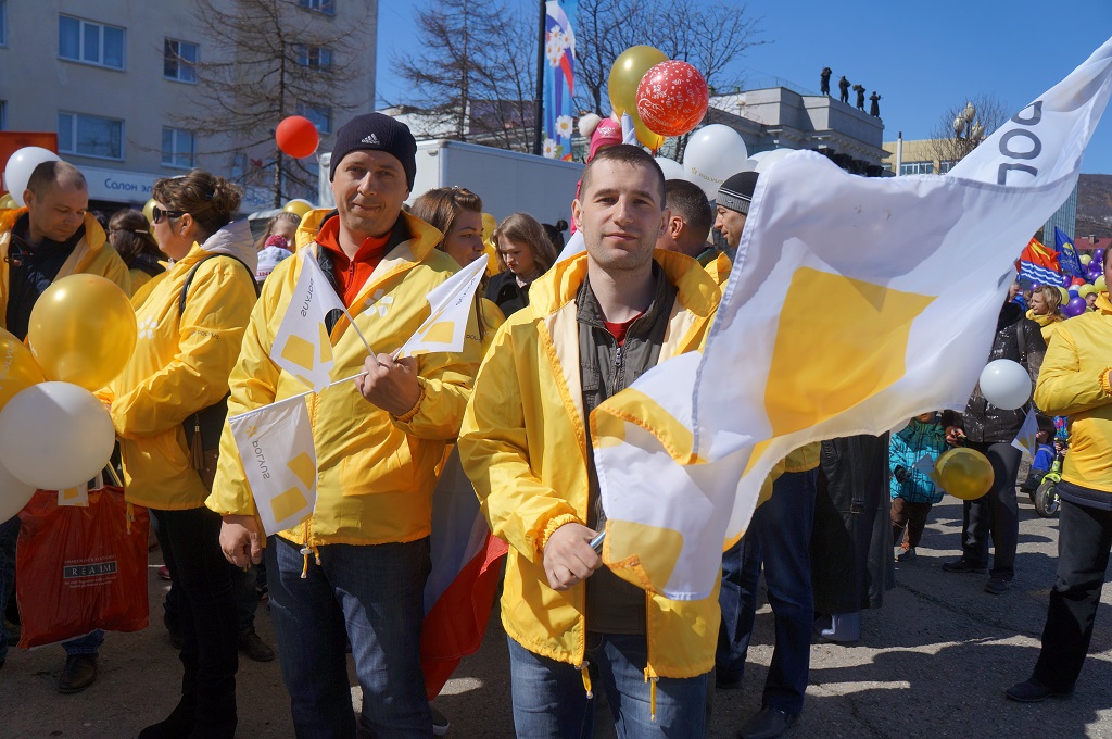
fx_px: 925
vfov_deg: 43.5
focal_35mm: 30
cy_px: 370
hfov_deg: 62.0
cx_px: 556
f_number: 5
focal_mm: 20
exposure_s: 1/2500
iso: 200
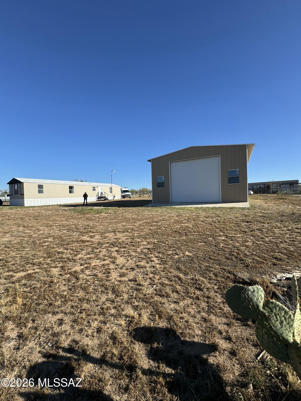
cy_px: 200
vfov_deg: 102.1
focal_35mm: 14
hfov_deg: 85.7
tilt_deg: -0.6
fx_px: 162
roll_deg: +2.8
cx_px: 150
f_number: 2.2
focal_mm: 2.22
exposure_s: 1/1449
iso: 50
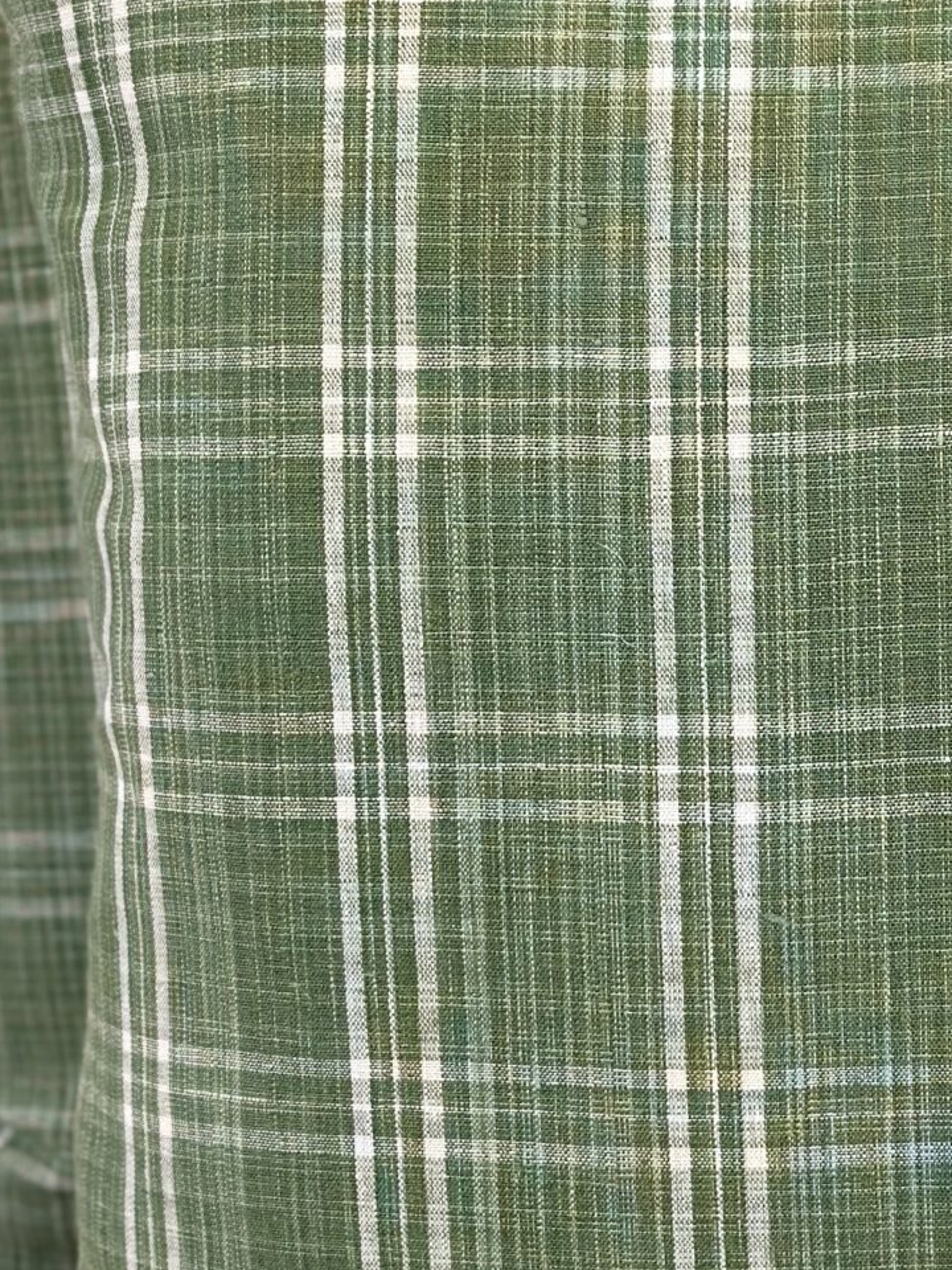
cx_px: 895
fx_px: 4694
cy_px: 478
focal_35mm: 128
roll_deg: +1.5
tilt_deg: -14.4
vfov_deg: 15.4
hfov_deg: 11.5
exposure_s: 1/120
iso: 80
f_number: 1.78
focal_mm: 6.86
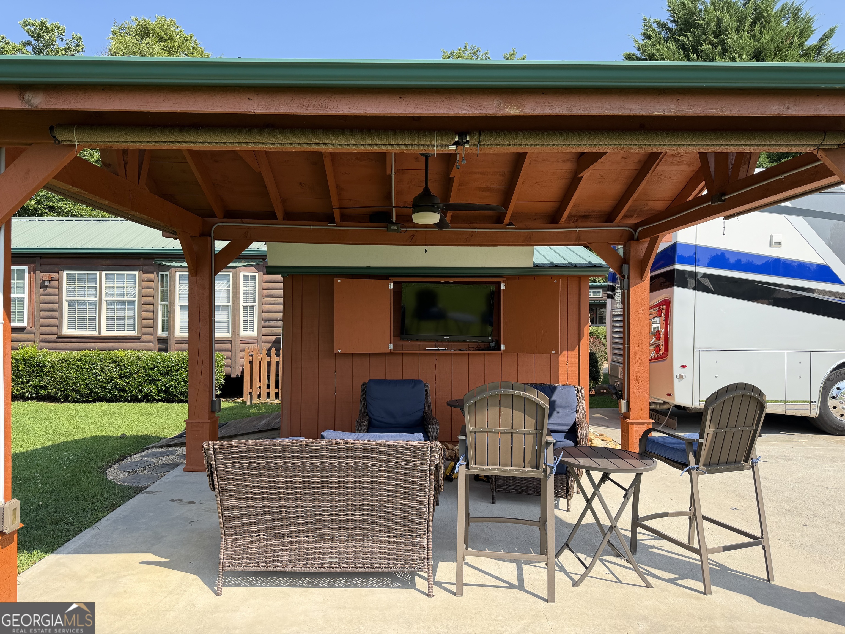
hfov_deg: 71.6
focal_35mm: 24
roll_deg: -0.3
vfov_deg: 56.8
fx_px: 586
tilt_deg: +1.0
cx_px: 422
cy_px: 317
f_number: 1.78
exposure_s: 1/1855
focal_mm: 6.76
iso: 80
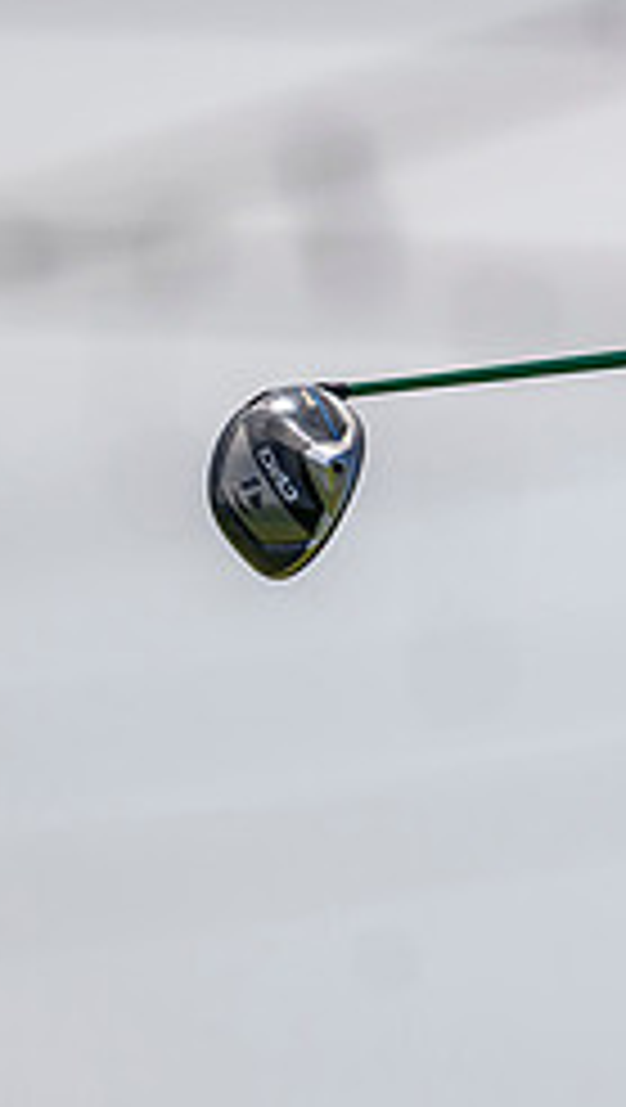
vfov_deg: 1.6
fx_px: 39908
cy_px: 472
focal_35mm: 1357
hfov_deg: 0.9
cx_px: 1473
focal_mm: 400
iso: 500
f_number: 4
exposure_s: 1/5000
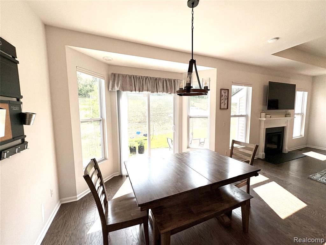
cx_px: 163
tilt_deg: -4.6
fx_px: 132
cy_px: 122
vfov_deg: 85.7
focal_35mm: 14
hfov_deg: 102.1
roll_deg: +0.9
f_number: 2.2
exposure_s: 1/456
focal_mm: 2.22
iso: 64
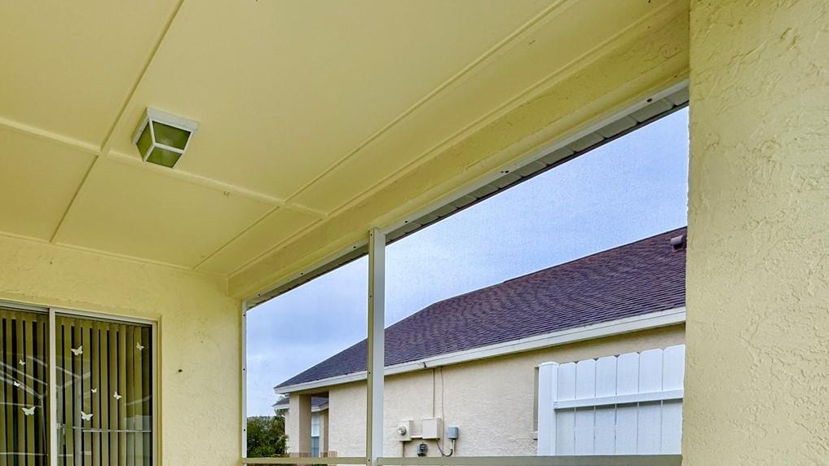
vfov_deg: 41.2
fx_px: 528
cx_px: 221
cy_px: 473
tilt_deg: -2.3
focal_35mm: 24
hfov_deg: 71.8
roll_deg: -0.9
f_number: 2.2
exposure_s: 1/251
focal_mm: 2.22
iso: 40
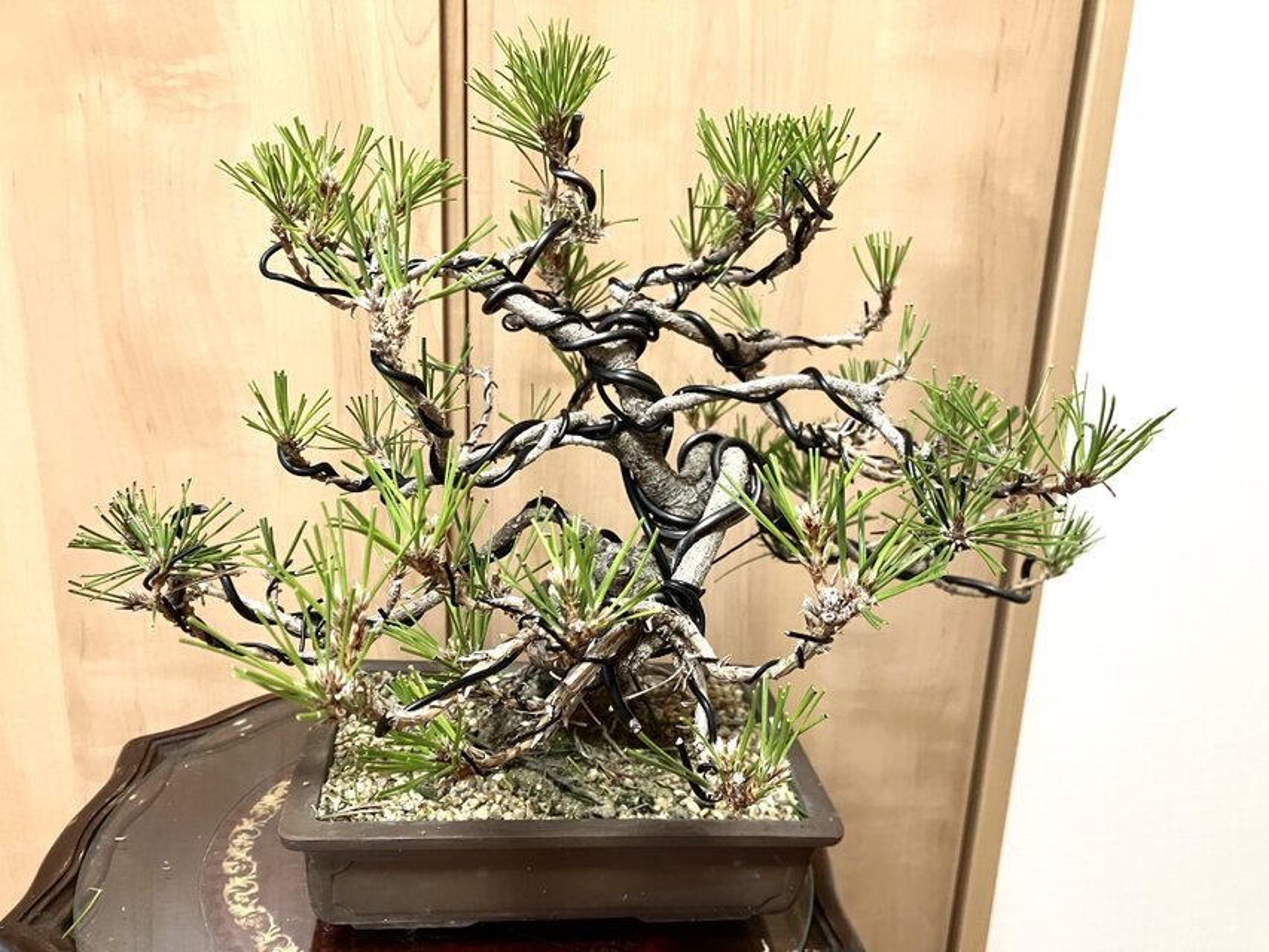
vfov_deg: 49.8
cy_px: 476
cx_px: 634
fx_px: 1027
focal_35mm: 28
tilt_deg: -15.7
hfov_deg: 63.4
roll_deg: -2.3
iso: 160
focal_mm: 3.99
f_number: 1.8
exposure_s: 1/60
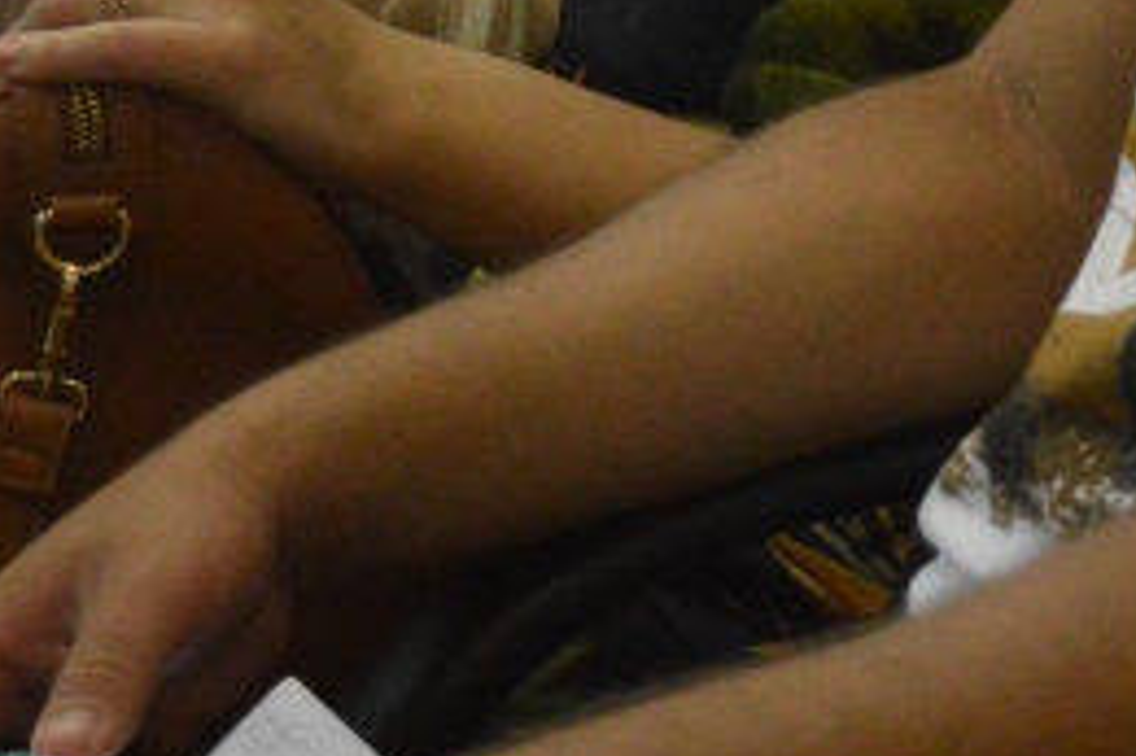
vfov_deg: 7.2
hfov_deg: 11.2
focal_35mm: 183
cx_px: 1040
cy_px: -701
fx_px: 5770
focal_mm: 31
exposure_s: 1/320
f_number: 4.2
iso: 3200
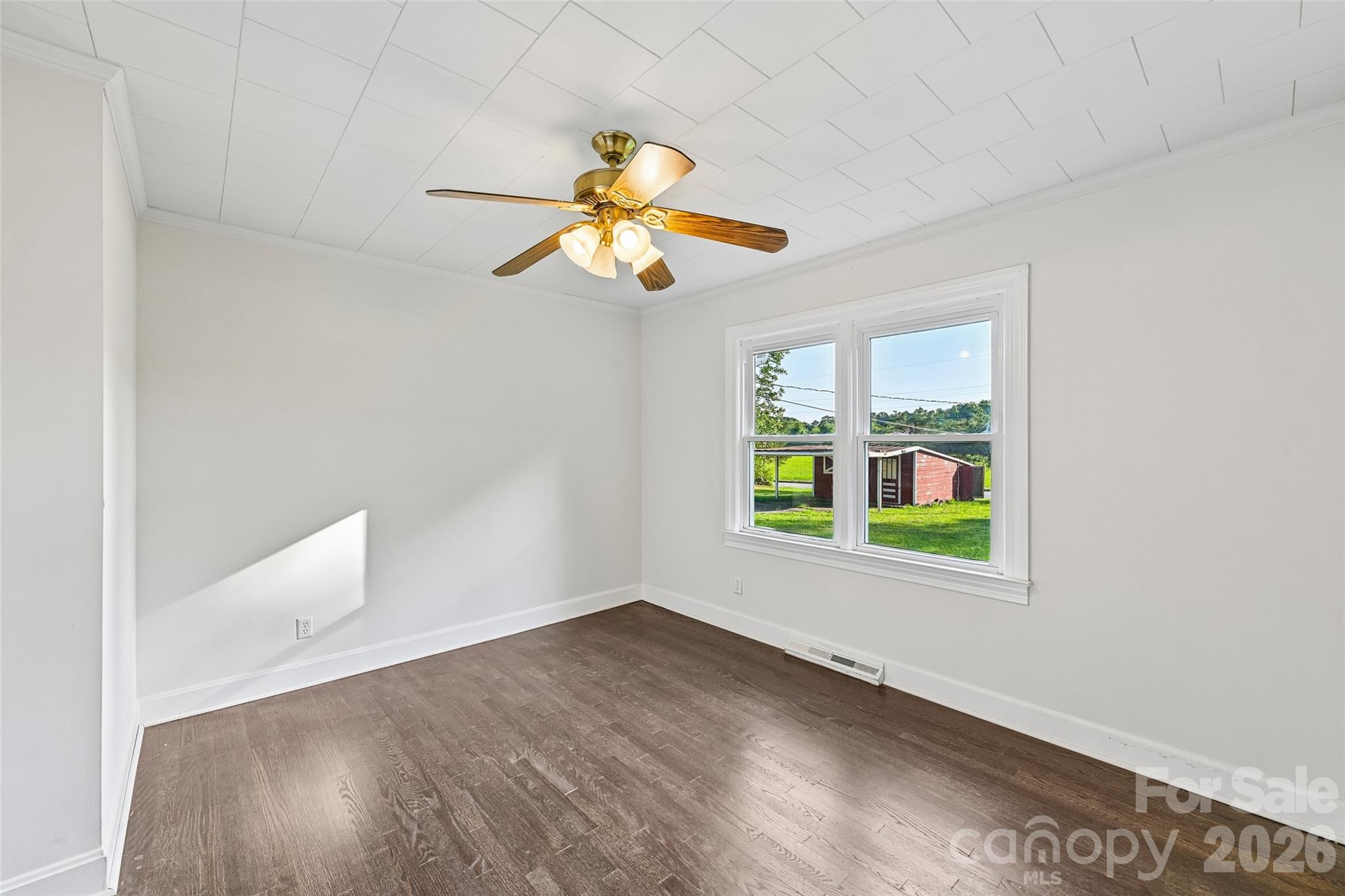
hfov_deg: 104.3
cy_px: 448
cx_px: 672
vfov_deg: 81.2
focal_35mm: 14
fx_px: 523
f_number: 8
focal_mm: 14
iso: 100
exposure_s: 1/15
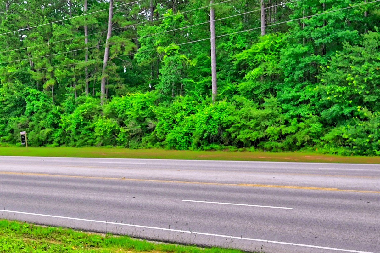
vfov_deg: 25.0
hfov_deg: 36.0
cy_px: 132
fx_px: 569
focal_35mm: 54
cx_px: 93
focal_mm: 30
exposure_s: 1/60
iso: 400
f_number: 8
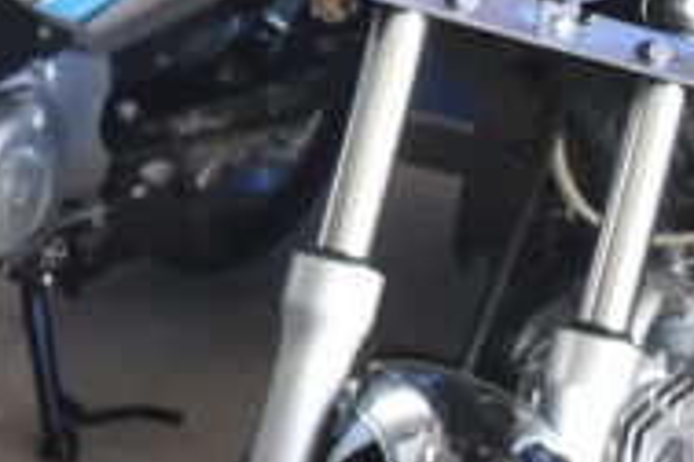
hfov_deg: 12.6
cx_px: -613
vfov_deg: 9.3
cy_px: -75
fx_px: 2814
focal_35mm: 146
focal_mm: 18
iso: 1250
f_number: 3.5
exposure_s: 1/125
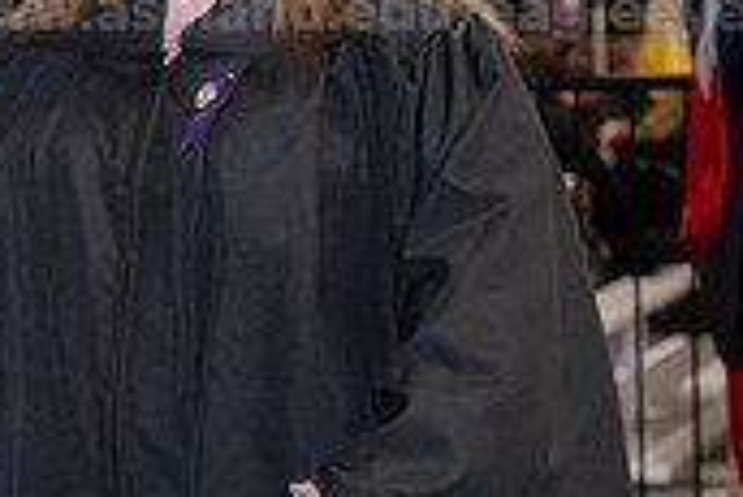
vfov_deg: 5.8
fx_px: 4875
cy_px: 102
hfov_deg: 8.6
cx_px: -264
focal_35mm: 236
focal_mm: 70
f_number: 5
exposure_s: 1/200
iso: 2500
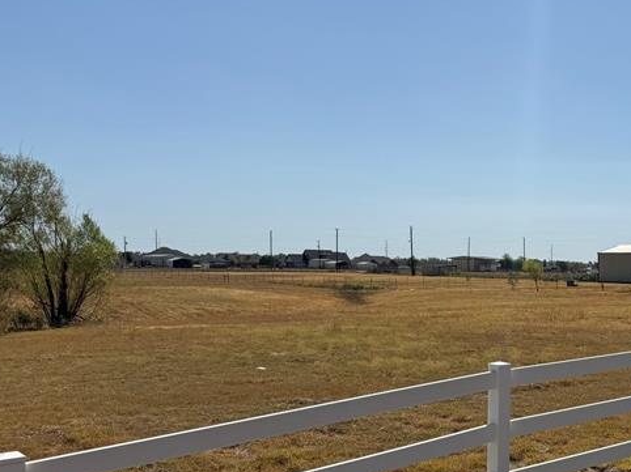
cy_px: 362
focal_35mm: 51
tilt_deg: -4.5
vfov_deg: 28.1
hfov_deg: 34.6
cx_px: 607
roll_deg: -1.0
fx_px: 929
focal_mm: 6.76
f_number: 1.78
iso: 80
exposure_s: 1/10309
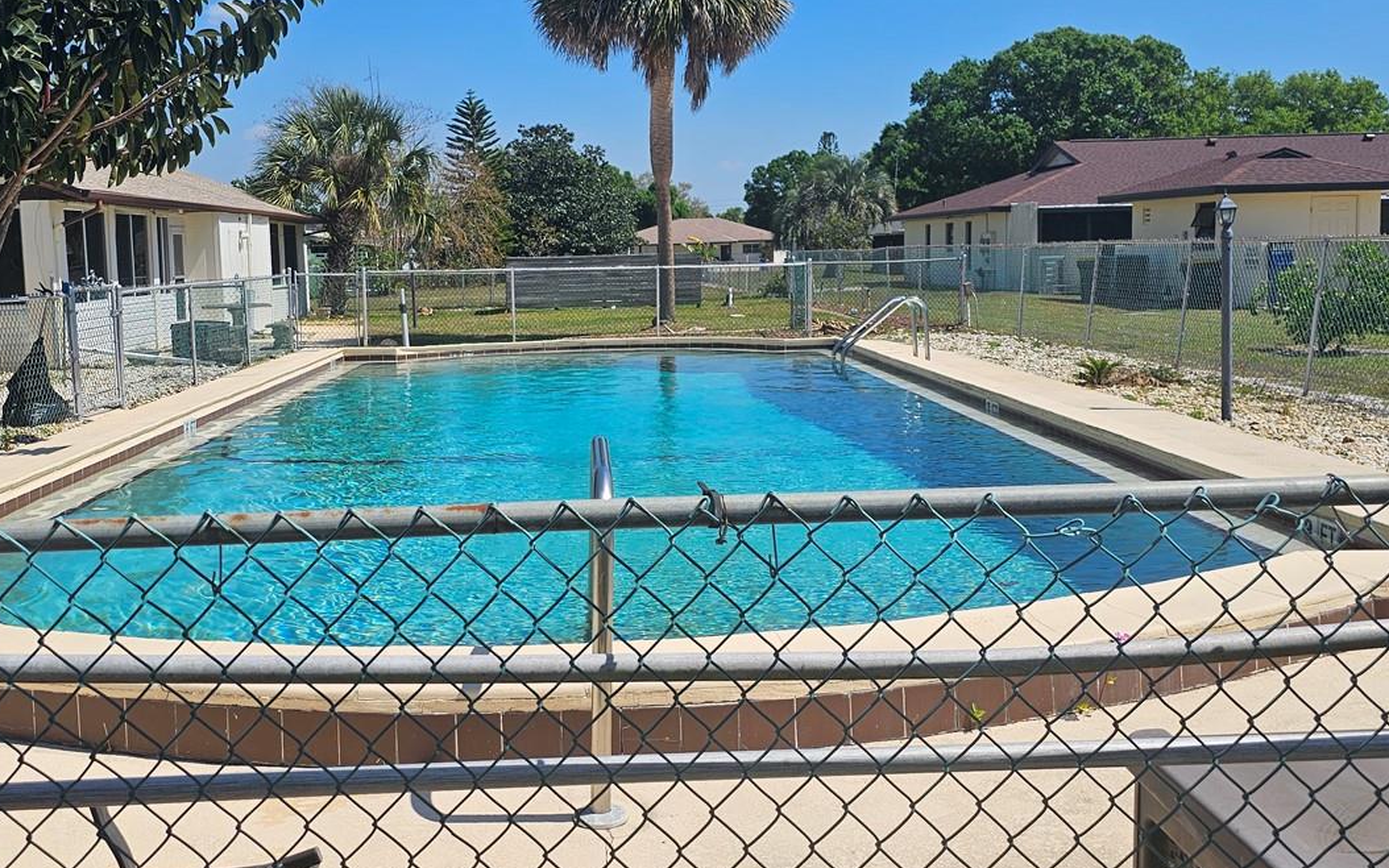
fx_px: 1401
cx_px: 633
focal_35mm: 37
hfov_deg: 52.7
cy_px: 403
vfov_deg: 34.4
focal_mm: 6.3
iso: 10
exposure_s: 1/1414
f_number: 1.7
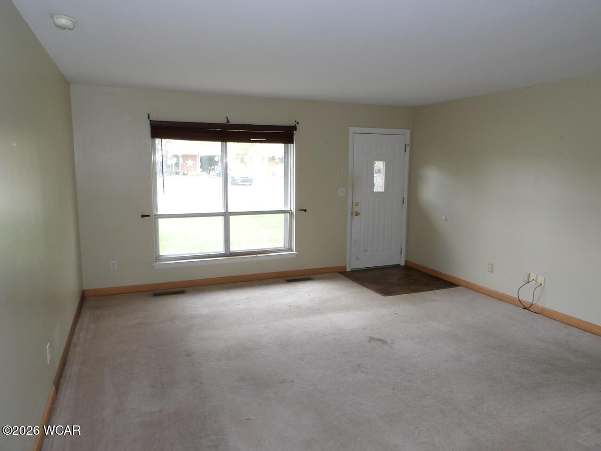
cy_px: 226
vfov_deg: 58.9
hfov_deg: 73.9
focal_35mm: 23
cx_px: 300
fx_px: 399
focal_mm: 4.2
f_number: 4.1
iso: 110
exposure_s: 1/30
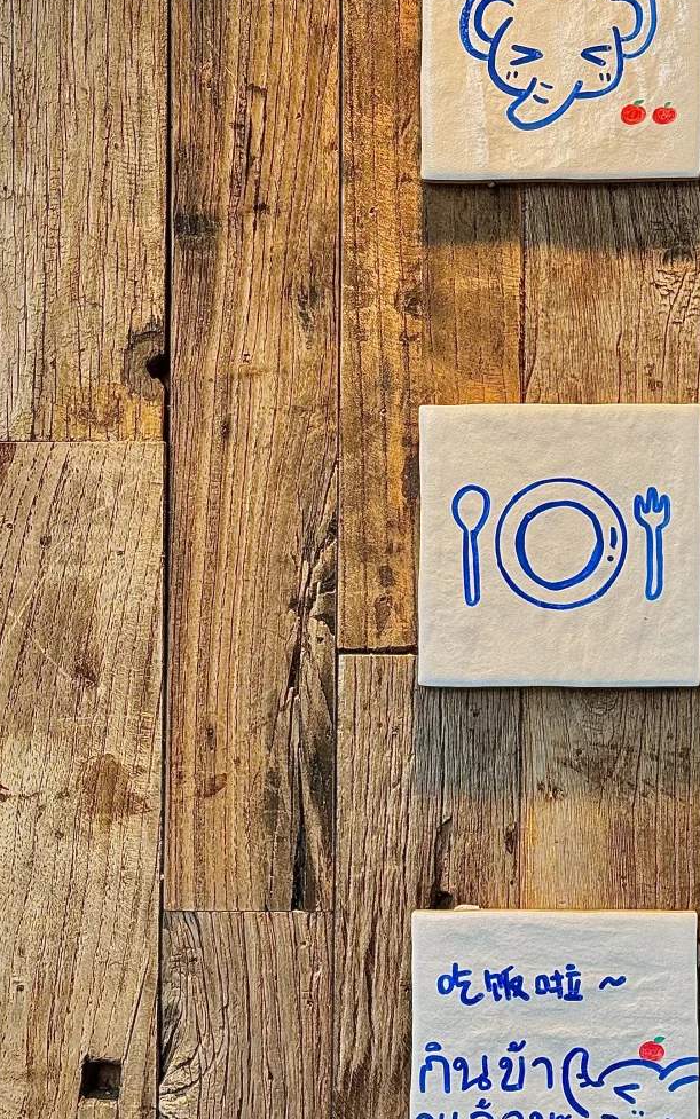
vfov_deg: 27.5
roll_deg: +0.6
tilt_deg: +3.1
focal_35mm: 75
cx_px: 541
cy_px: 515
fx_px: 2288
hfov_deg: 17.3
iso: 64
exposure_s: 1/627
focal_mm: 6.76
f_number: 1.78
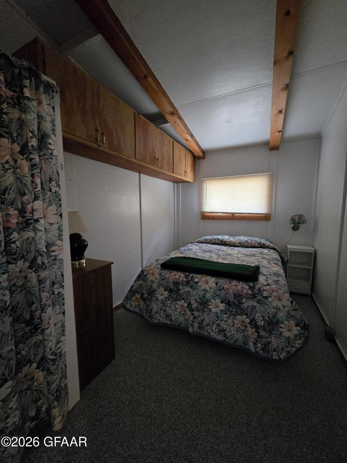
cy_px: 232
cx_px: 174
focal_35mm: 13
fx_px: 174
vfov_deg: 106.2
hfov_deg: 89.9
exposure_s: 1/60
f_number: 2.2
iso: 1600
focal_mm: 2.2
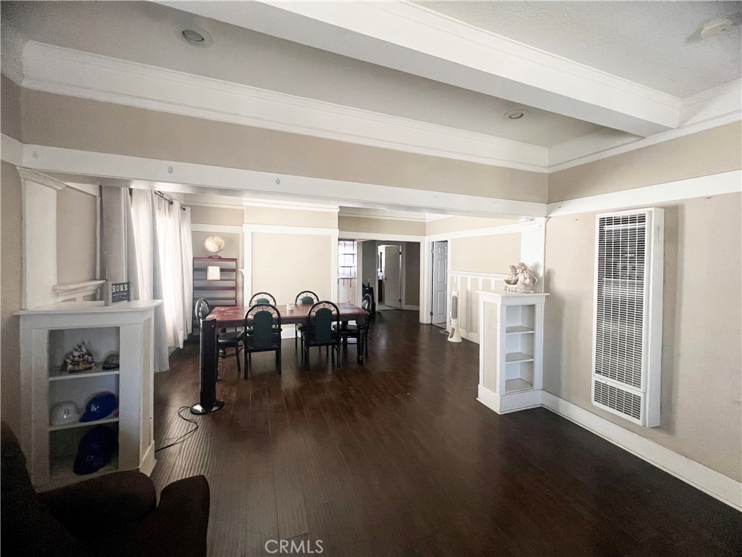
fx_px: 279
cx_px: 371
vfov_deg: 89.9
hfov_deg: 106.2
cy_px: 278
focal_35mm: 13
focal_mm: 1.57
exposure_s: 1/60
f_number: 1.8
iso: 320
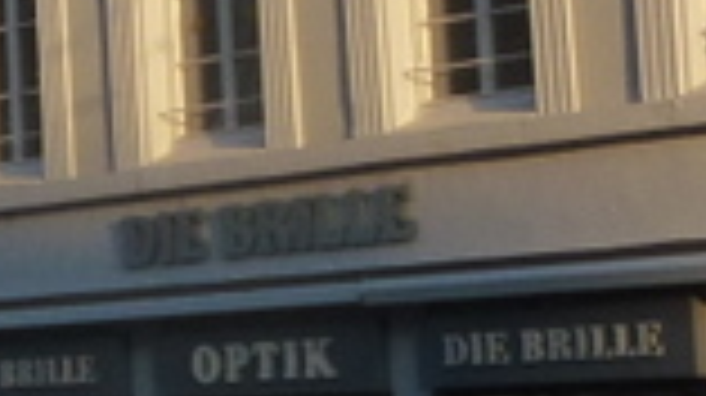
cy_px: -158
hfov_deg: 9.5
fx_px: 3741
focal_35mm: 200
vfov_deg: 6.0
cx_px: -1003
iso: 160
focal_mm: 6.4
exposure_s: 1/500
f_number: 4
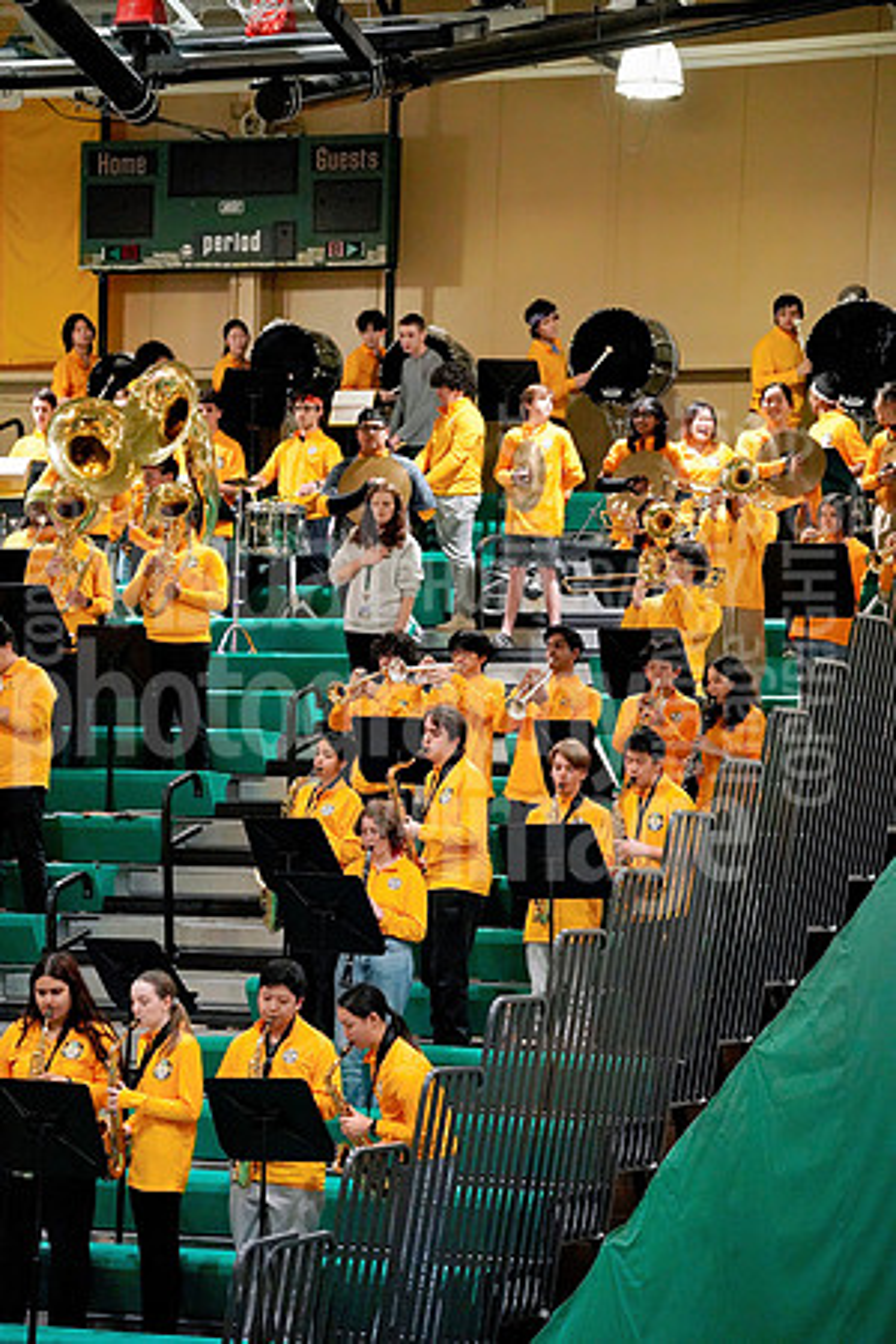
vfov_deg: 18.9
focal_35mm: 108
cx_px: 448
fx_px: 4043
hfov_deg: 12.6
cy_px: 672
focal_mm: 108.3
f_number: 2.8
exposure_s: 1/800
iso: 10000
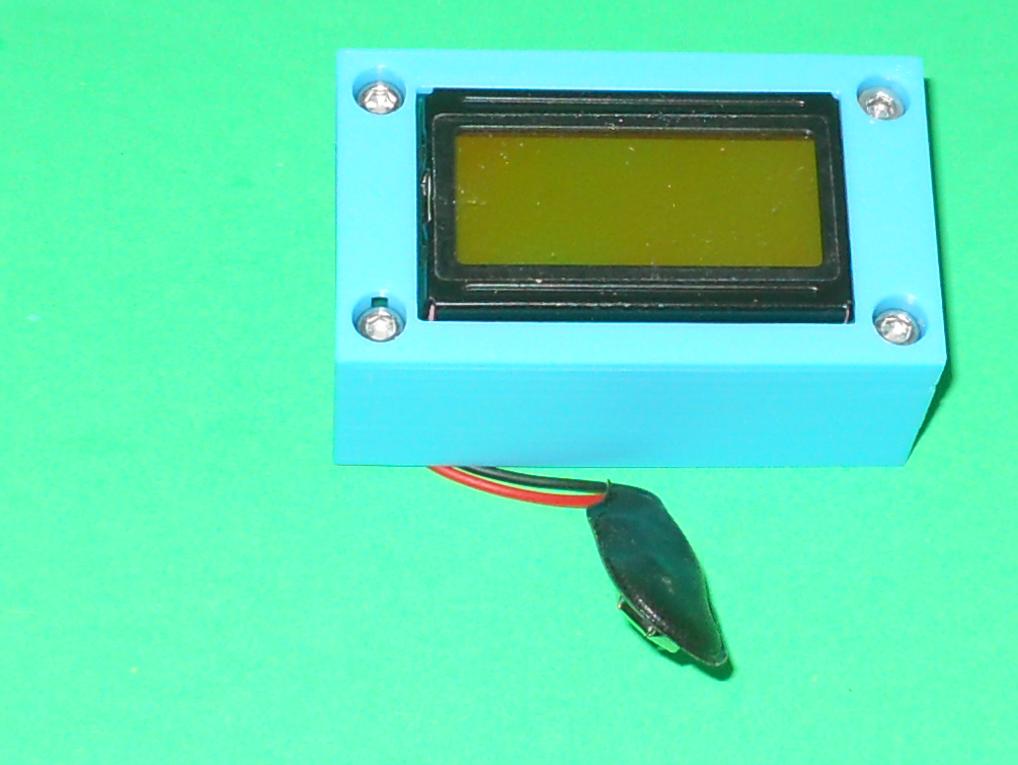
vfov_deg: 40.5
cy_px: 302
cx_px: 599
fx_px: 1030
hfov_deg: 52.3
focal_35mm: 35
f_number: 2.7
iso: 80
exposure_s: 1/25
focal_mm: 5
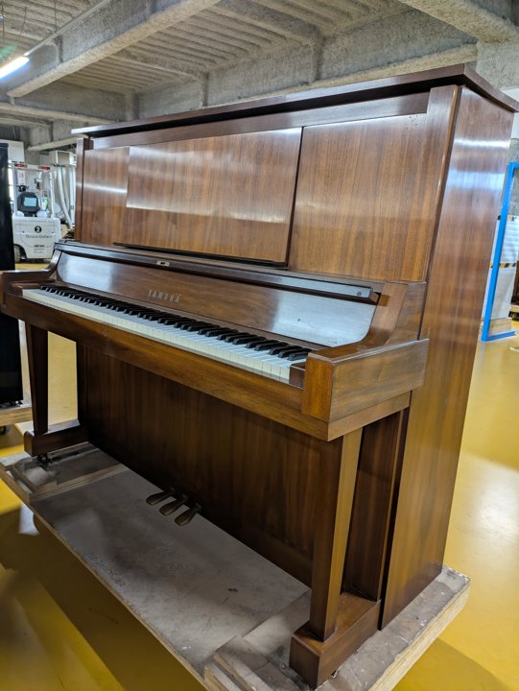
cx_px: 260
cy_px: 346
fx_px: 499
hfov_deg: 54.9
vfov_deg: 69.4
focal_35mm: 25
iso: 233
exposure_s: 1/30
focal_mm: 5.43
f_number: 1.89
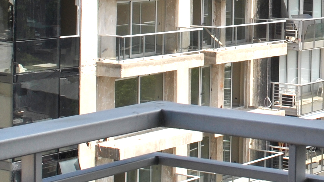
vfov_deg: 9.4
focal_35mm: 126
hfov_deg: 16.5
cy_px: -62
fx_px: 1082
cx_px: 362
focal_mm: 22
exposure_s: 1/250
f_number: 8
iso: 100
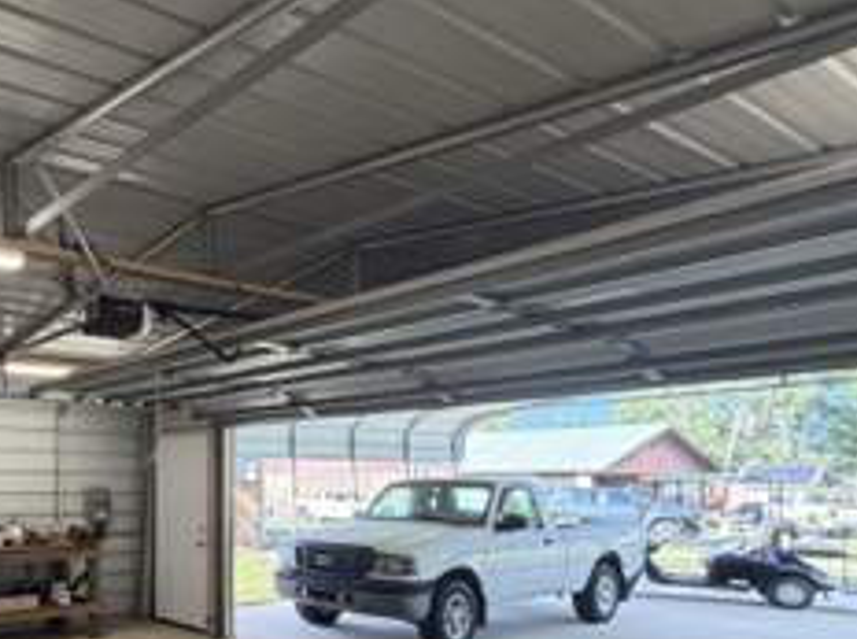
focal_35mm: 29
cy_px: 471
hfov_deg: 52.8
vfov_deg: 46.5
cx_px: 59
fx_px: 716
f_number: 2.2
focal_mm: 2.22
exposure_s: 1/120
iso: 160
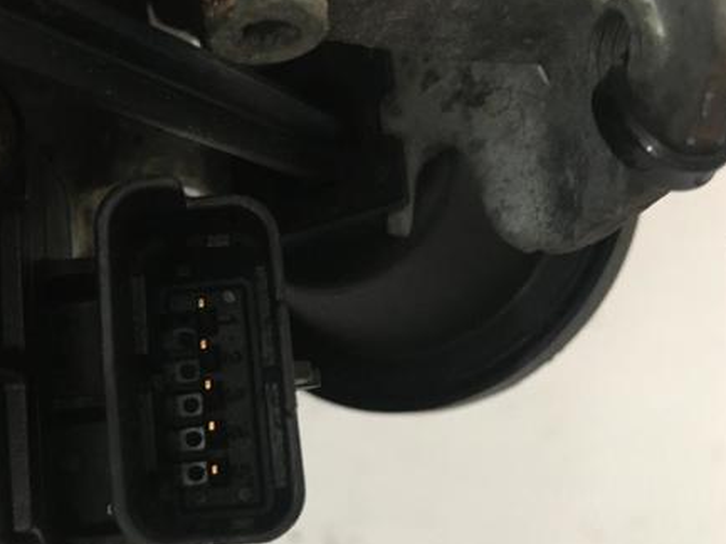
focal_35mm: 43
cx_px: 227
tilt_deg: -39.2
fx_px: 902
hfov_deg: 43.1
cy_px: 341
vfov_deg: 33.4
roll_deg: -1.7
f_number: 2.2
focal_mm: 4.15
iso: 200
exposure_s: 1/17
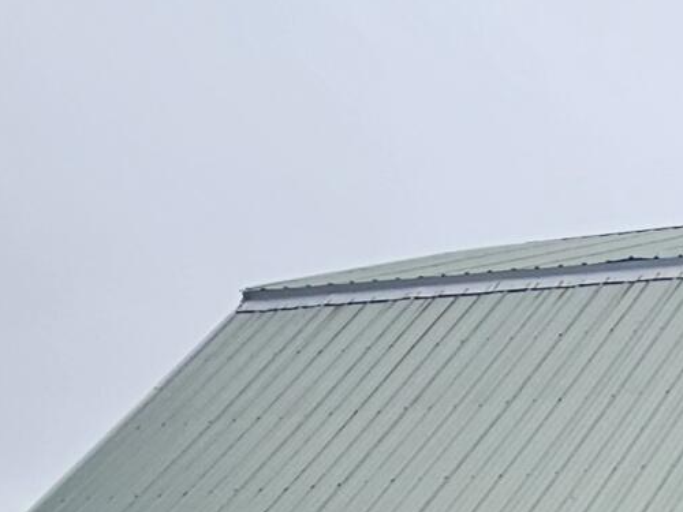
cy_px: 874
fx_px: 1539
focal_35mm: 78
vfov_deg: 16.4
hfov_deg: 18.8
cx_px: 1259
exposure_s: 1/1279
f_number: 2.2
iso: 50
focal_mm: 2.2
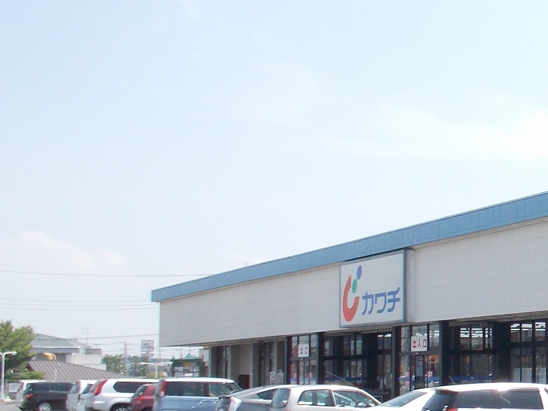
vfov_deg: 19.1
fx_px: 1219
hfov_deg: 22.5
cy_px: 265
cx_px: 719
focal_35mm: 77
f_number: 3.3
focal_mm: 4.1
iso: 80
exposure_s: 1/500
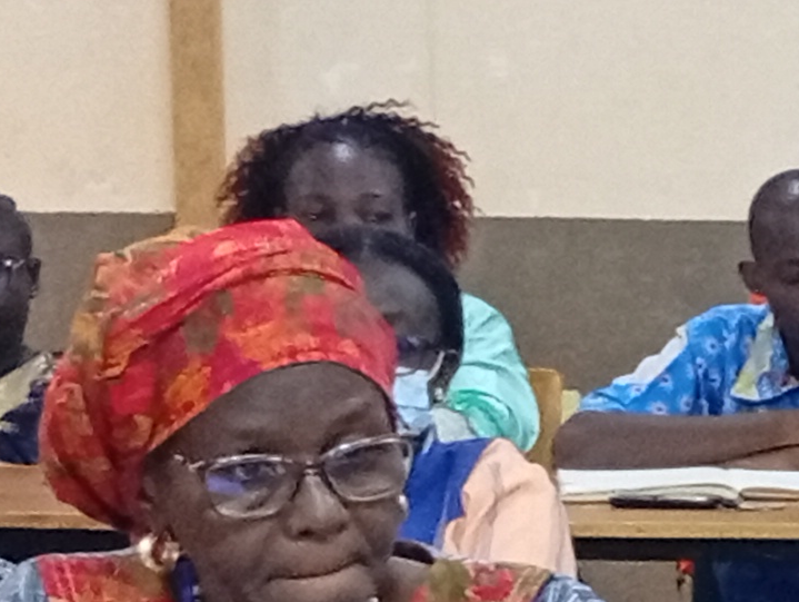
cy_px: 960
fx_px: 4853
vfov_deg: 7.0
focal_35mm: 210
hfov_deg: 8.4
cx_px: 2113
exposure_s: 1/20
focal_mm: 3.98
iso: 592
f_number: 1.8
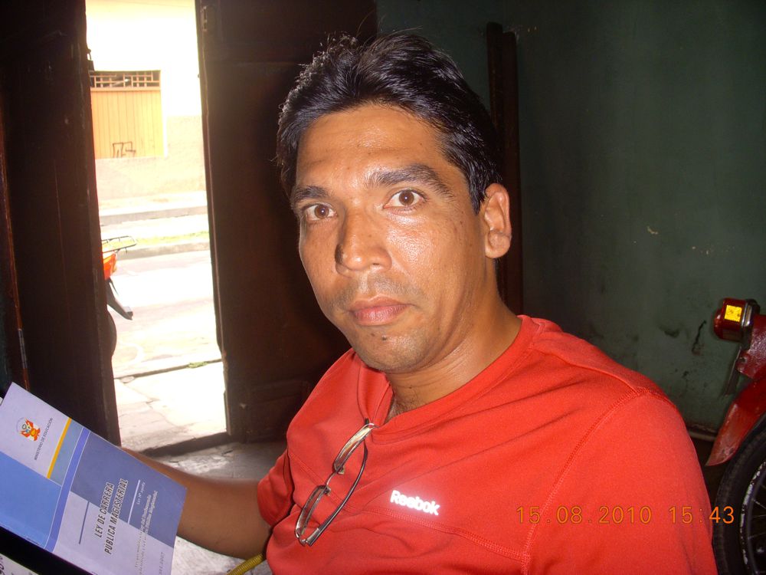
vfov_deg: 37.7
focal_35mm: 38
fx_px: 841
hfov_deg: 49.0
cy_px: 288
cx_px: 383
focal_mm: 6.3
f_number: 3.3
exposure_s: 1/30
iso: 100
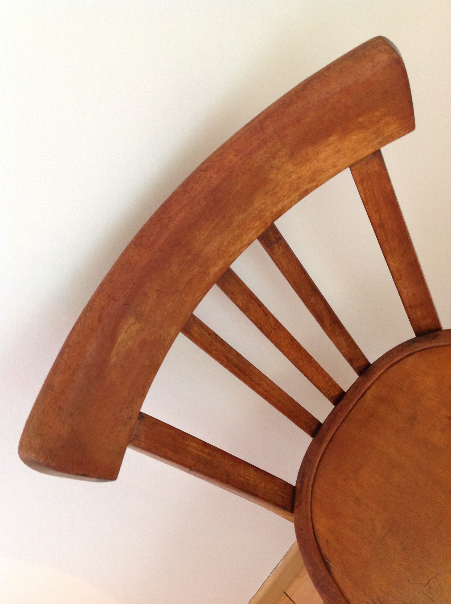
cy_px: 302
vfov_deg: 52.7
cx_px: 226
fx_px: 610
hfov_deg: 40.6
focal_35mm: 35
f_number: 2.4
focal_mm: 4.28
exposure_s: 1/15
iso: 250
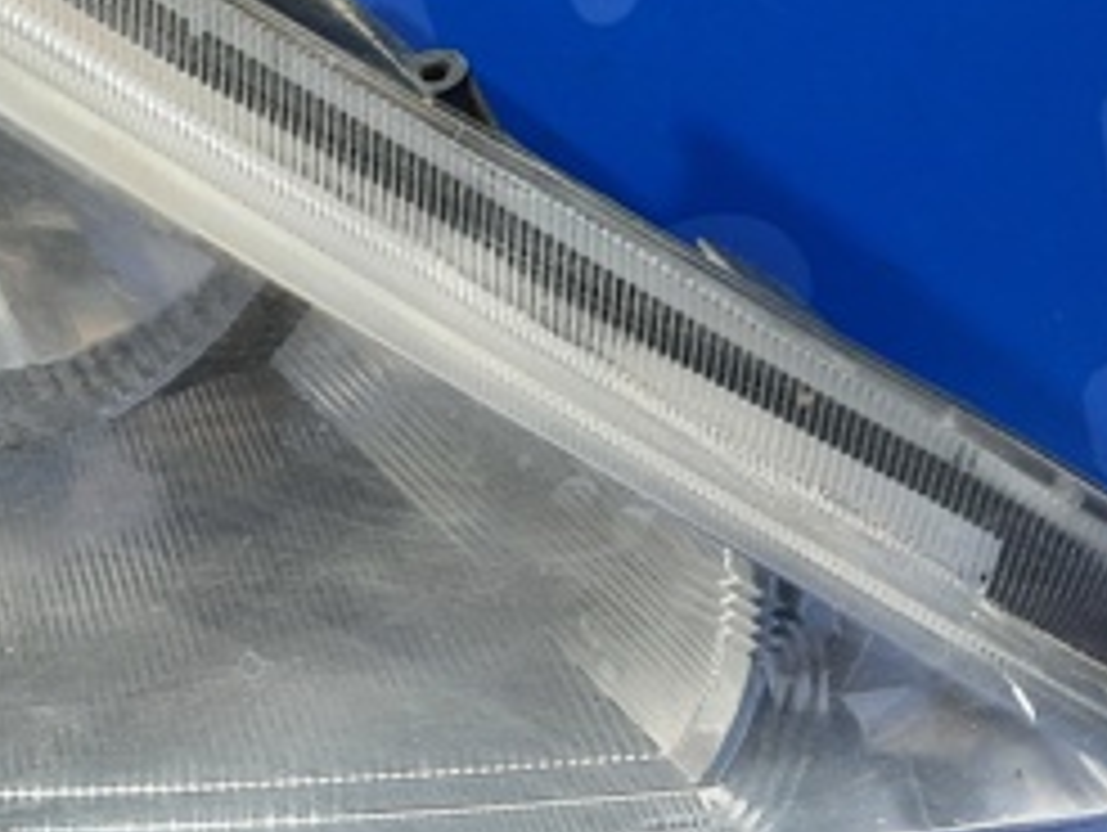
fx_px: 2081
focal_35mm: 65
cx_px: 238
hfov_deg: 29.2
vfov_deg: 22.6
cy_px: 481
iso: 250
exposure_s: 1/33
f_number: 2
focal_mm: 4.6
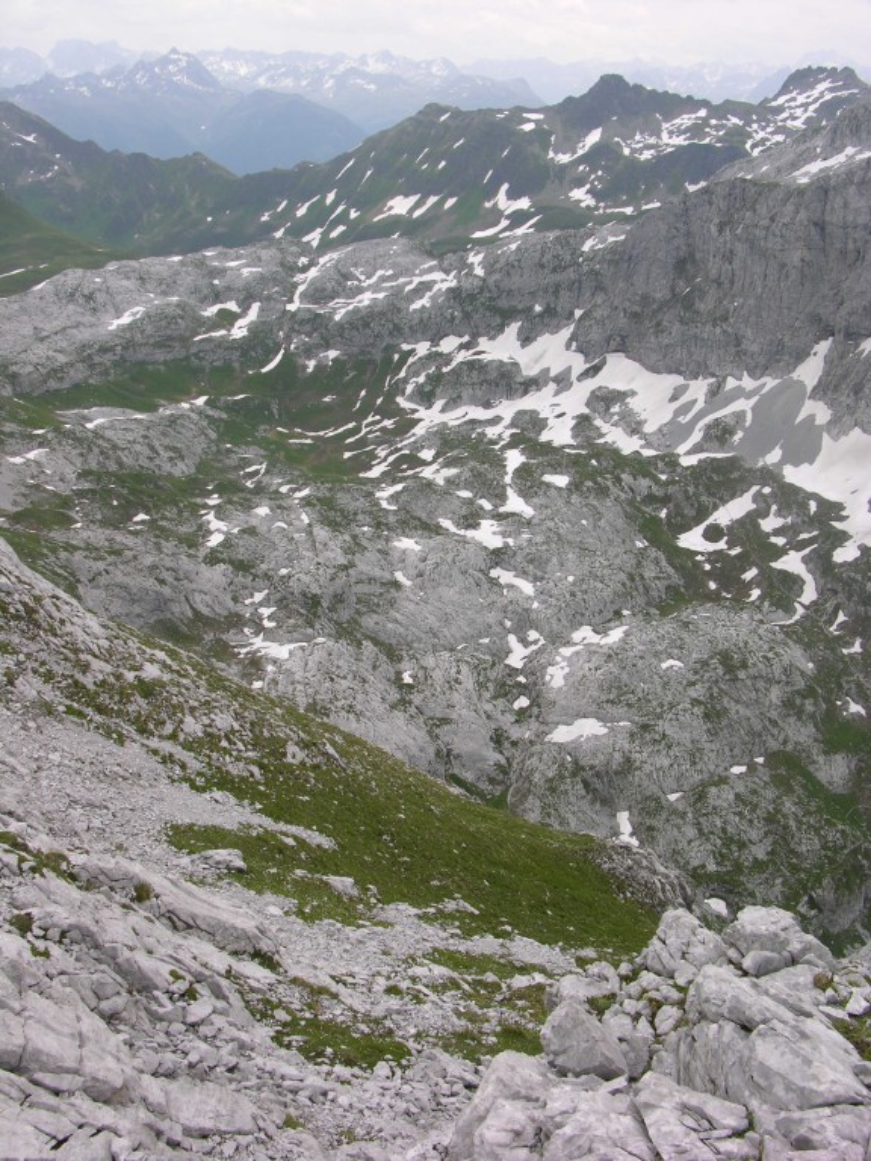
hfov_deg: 40.7
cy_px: 580
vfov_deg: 52.6
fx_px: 1174
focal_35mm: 35
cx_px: 436
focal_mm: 8.9
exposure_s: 1/204
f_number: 5.6
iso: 50
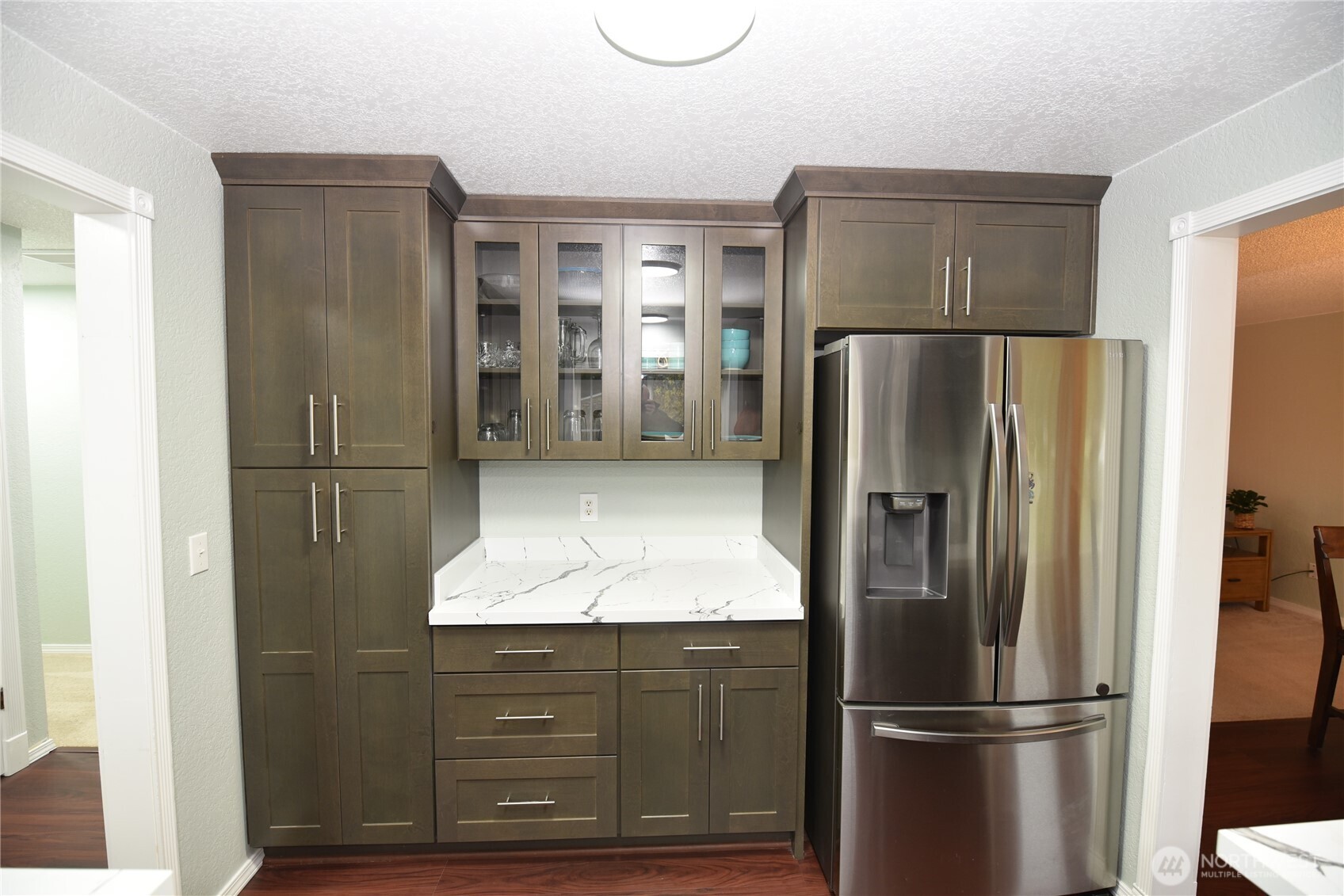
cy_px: 448
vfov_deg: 77.3
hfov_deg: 100.4
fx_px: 560
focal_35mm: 15
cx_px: 672
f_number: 3.2
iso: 800
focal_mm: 15
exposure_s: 1/60
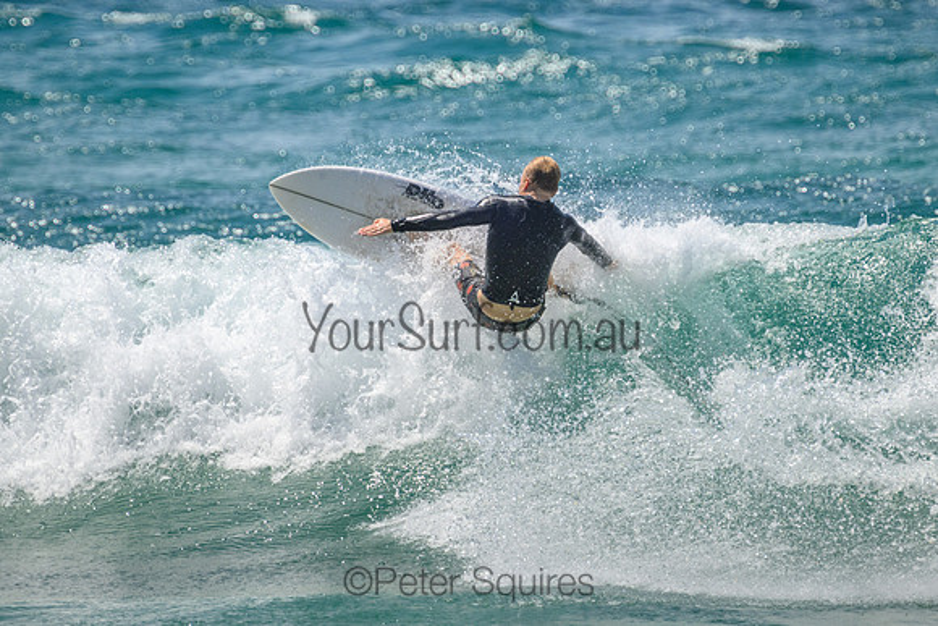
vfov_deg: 1.3
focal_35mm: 1047
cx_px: 500
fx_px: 27291
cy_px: 218
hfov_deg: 2.0
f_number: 11
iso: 720
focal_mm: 800
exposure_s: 1/2000
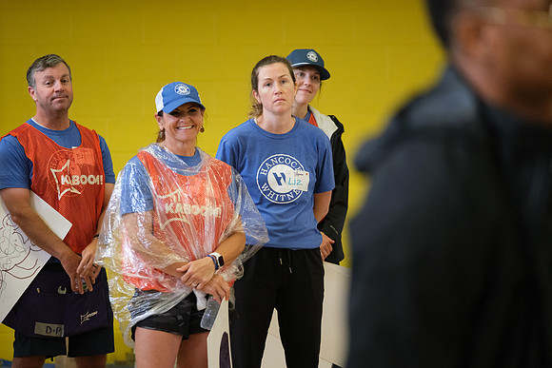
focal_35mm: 210
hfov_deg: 9.8
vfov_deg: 6.5
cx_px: 276
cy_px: 184
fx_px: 3221
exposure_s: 1/125
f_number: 2.8
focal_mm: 140
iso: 2500
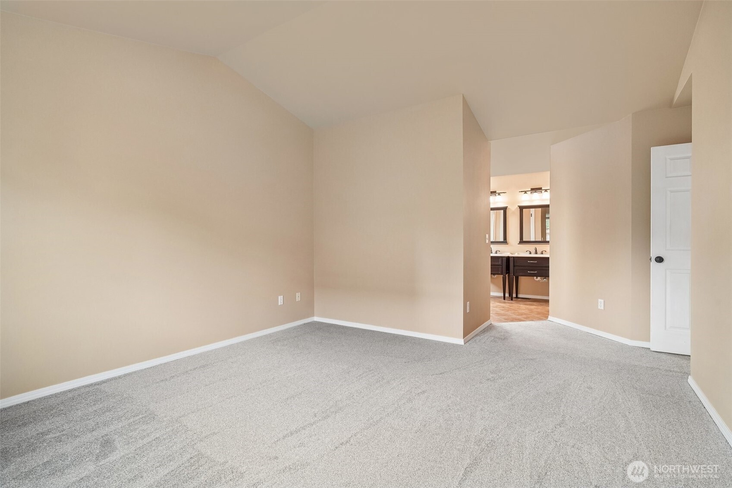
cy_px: 244
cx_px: 366
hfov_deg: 96.7
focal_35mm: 16
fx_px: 325
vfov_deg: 73.7
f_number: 8
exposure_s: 1/25
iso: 1600
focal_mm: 16
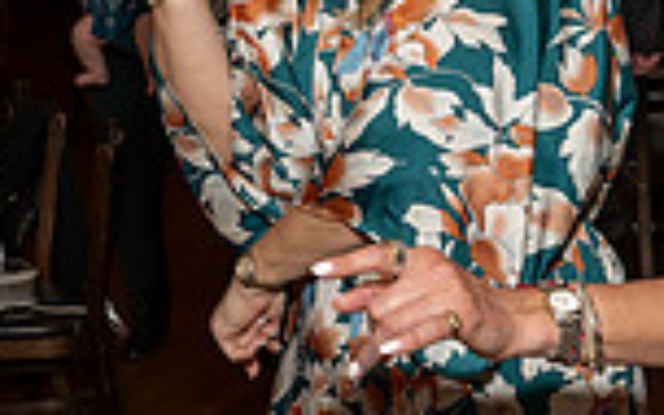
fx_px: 1810
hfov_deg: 19.7
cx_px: -104
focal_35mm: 100
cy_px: 249
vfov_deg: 13.1
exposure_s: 1/250
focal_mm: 24
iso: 640
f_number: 8
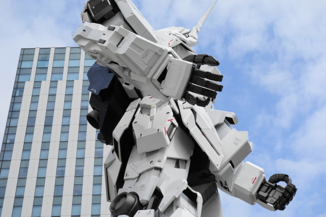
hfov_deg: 35.0
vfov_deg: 23.8
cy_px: 108
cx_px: 163
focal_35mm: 57
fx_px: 516
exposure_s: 1/800
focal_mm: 21.08
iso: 125
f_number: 5.6
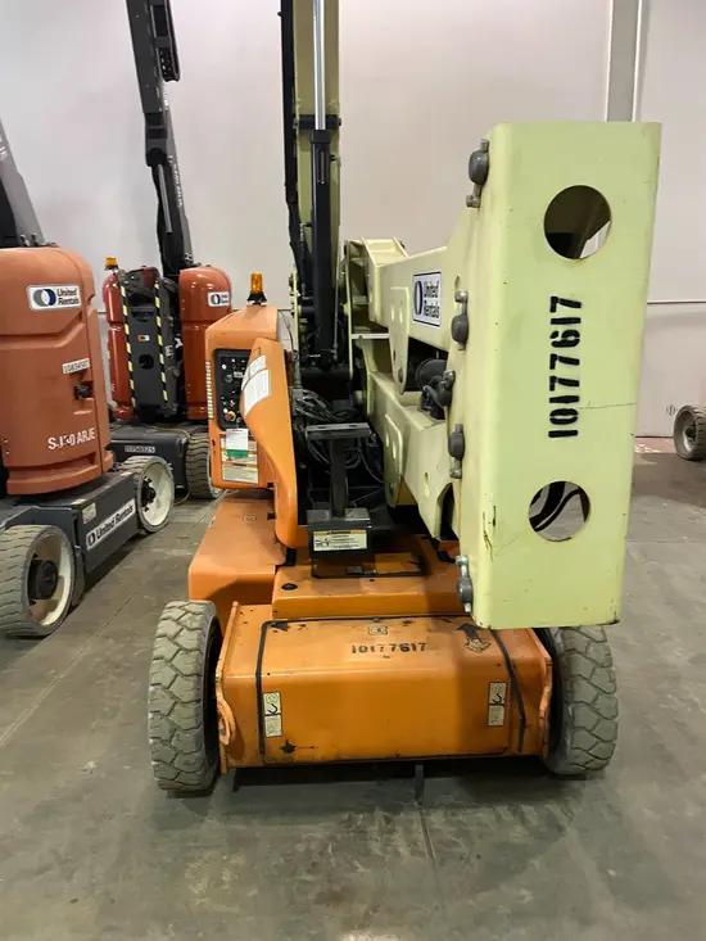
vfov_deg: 67.3
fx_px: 707
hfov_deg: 53.1
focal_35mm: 26
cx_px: 353
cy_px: 470
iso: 500
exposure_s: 1/40
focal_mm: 5.1
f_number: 1.6
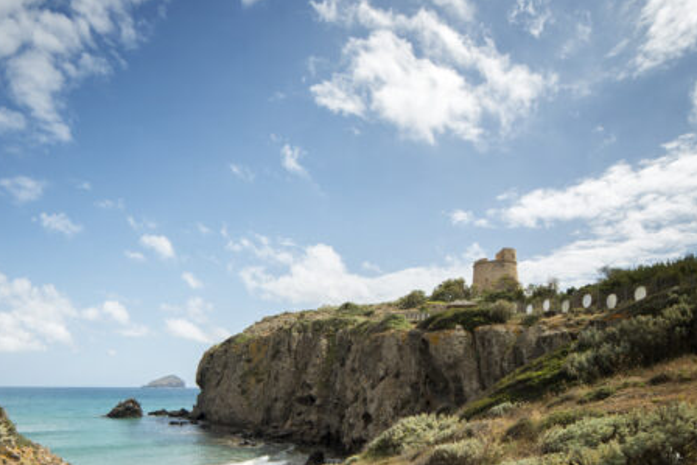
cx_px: 292
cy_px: 371
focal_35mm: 24
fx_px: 465
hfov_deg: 73.2
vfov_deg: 50.0
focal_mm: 14
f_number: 8
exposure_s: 1/320
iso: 100
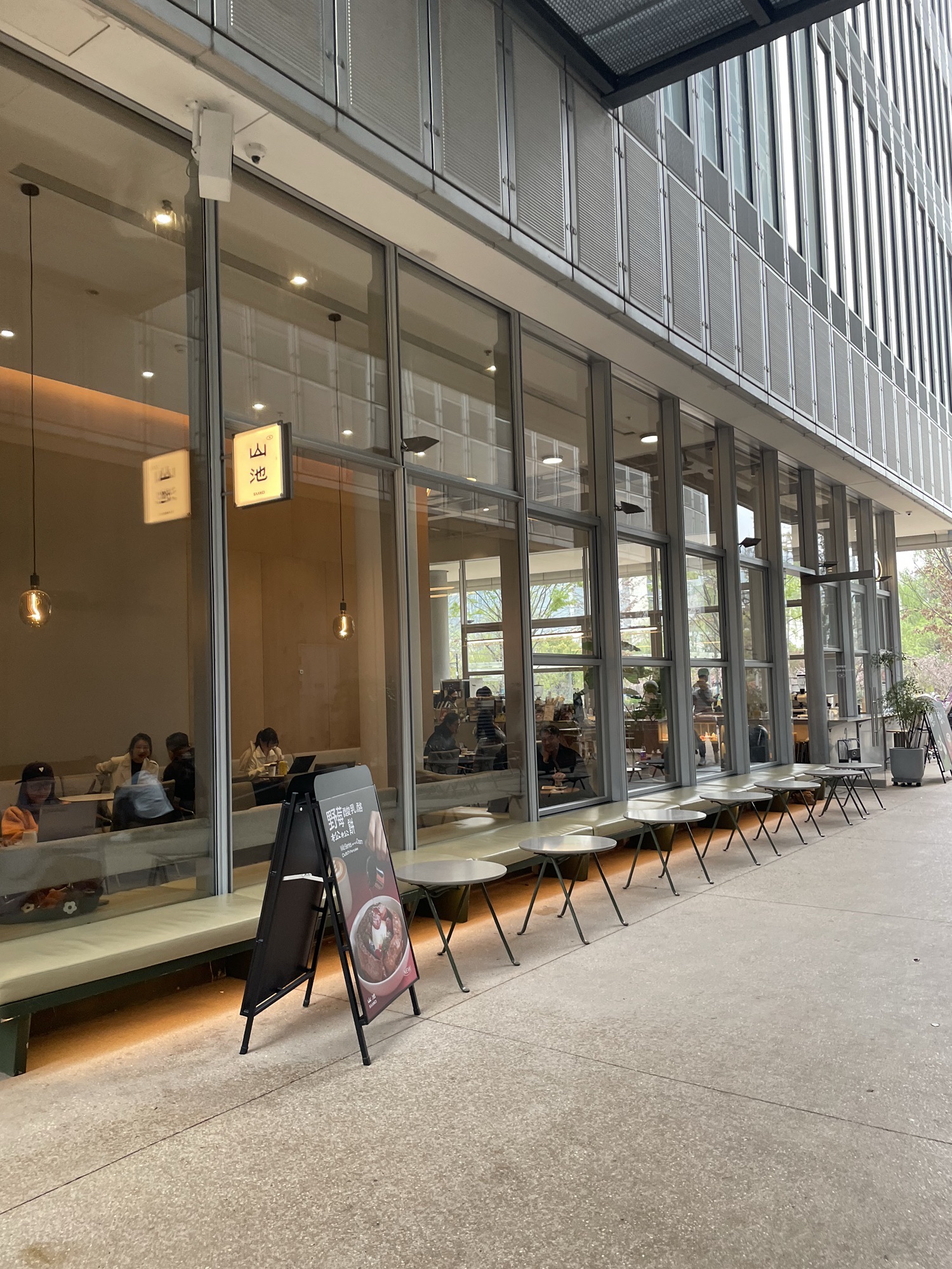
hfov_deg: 53.1
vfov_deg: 67.3
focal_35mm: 26
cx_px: 476
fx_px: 953
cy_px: 634
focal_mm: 4.2
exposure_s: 1/121
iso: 125
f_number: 1.6
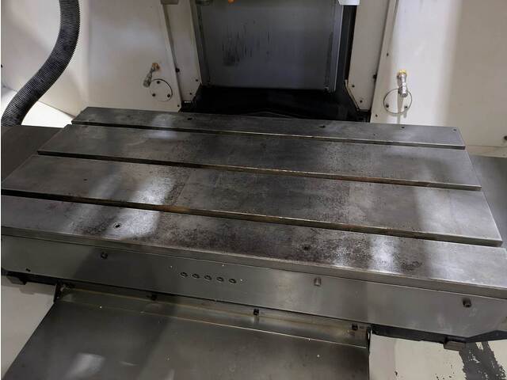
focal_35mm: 25
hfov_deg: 69.4
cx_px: 254
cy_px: 190
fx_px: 366
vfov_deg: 54.9
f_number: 1.89
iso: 817
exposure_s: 1/24
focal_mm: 5.43
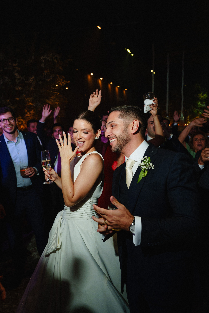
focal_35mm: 28
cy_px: 156
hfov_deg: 46.4
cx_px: 104
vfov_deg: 65.5
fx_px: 244
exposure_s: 1/160
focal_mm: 28
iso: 640
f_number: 4
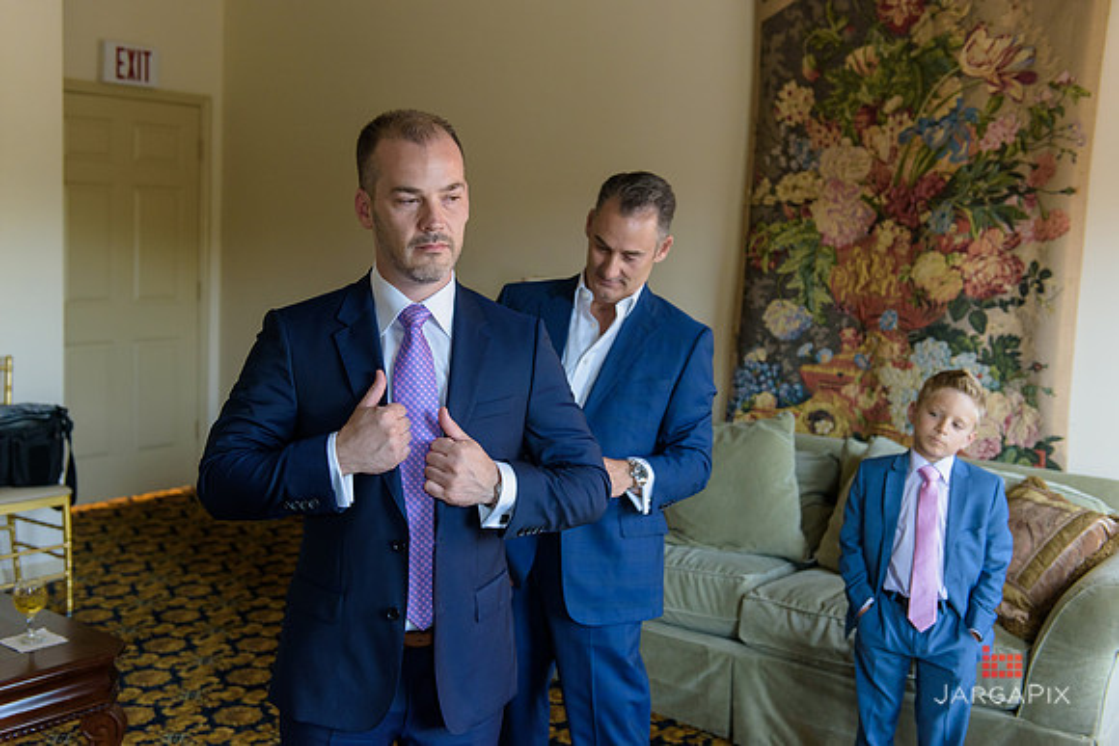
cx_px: 560
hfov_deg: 48.4
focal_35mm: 40
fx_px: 1244
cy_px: 373
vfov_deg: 33.4
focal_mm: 40
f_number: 3.2
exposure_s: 1/125
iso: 640
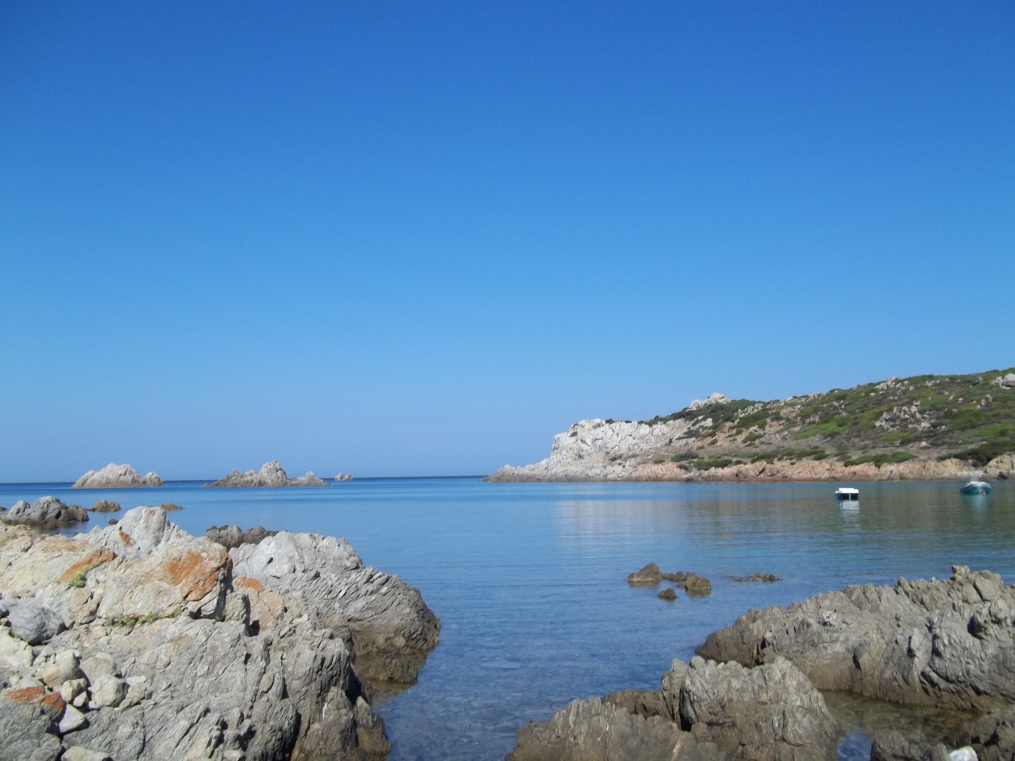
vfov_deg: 44.2
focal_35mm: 32
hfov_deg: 56.8
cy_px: 380
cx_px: 508
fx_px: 938
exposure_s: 1/160
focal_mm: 5.7
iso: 64
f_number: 8.8
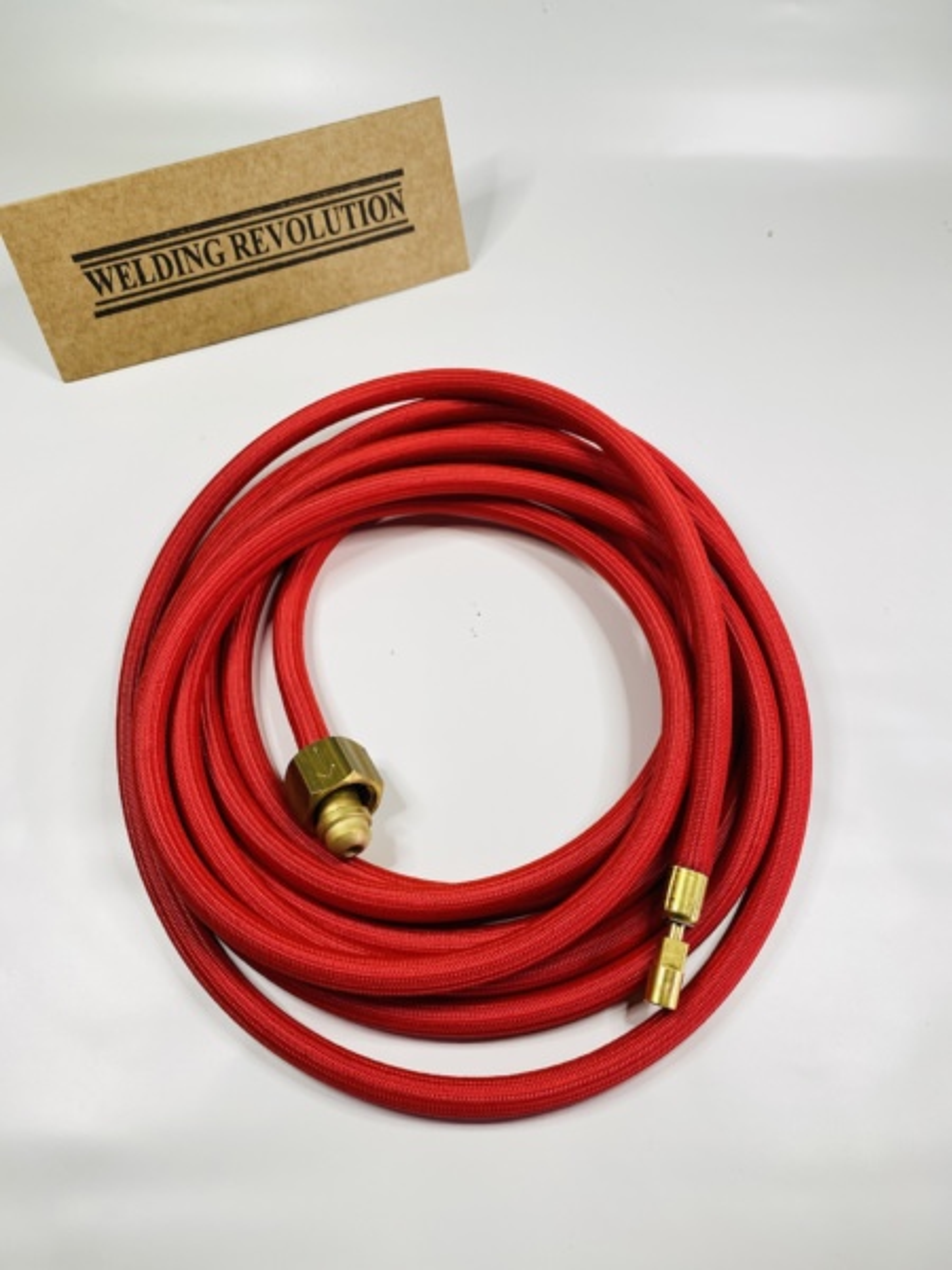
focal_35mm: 26
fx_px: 953
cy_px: 635
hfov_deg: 53.1
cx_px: 476
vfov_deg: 67.3
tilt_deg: -58.3
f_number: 1.8
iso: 50
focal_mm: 4.25
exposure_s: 1/100
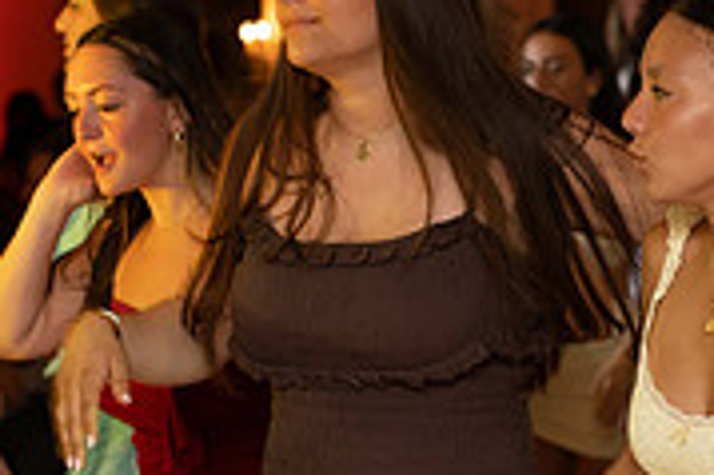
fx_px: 3210
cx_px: 483
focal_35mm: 162
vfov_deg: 8.4
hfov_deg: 12.7
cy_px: 369
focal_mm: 50
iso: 1600
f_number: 2.8
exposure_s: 1/125
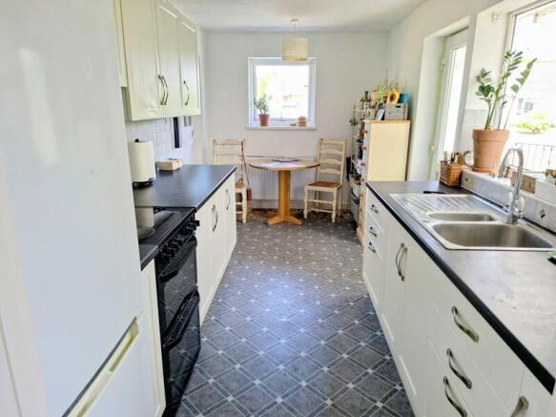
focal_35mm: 23
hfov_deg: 73.9
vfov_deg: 58.9
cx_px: 278
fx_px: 369
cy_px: 208
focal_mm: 5.54
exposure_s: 1/120
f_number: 1.8
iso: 64
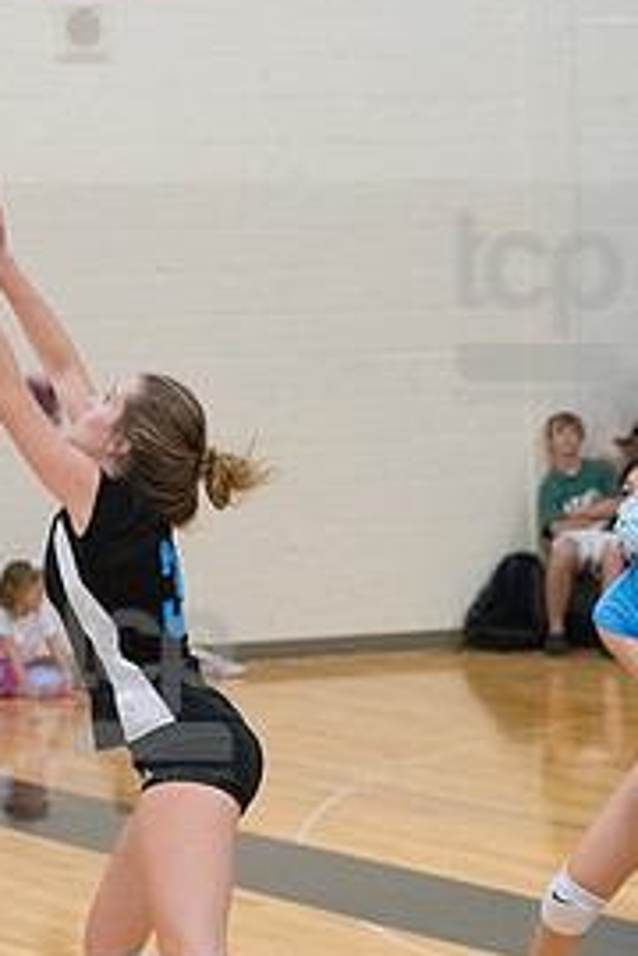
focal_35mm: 150
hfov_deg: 9.1
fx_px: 3987
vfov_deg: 13.6
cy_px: 687
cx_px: 149
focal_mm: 90
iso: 6400
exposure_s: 1/1000
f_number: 4.5
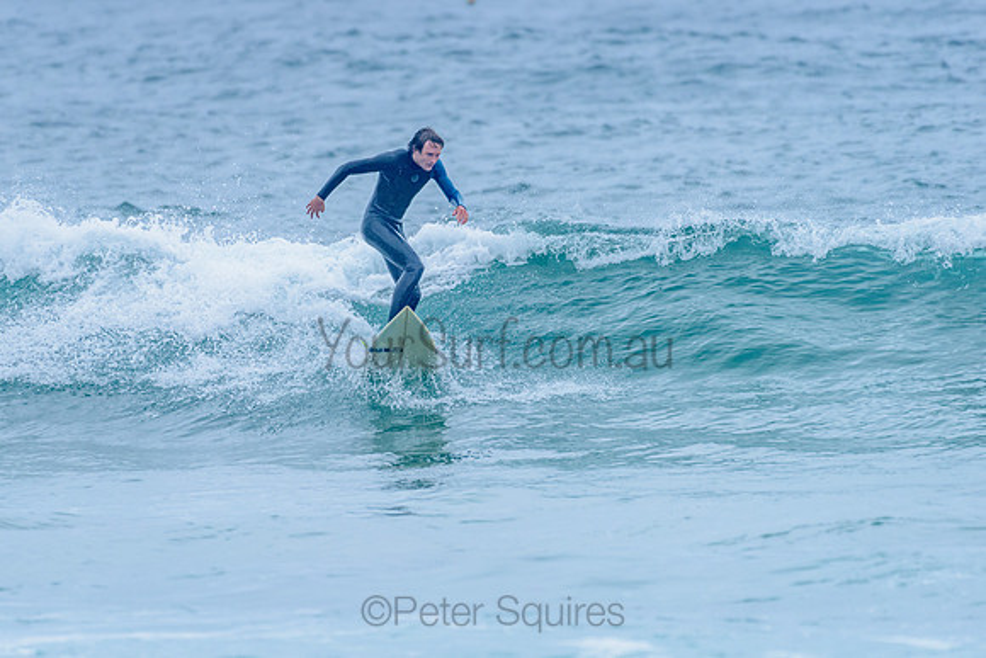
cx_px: 403
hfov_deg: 3.3
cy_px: 294
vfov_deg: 2.2
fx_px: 17197
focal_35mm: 628
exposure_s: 1/2000
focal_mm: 500
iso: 800
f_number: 5.6
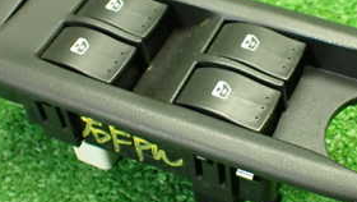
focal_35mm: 70
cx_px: 228
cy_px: 89
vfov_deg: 17.3
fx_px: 663
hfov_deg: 30.0
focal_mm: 5.4
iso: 800
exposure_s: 1/80
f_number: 2.3
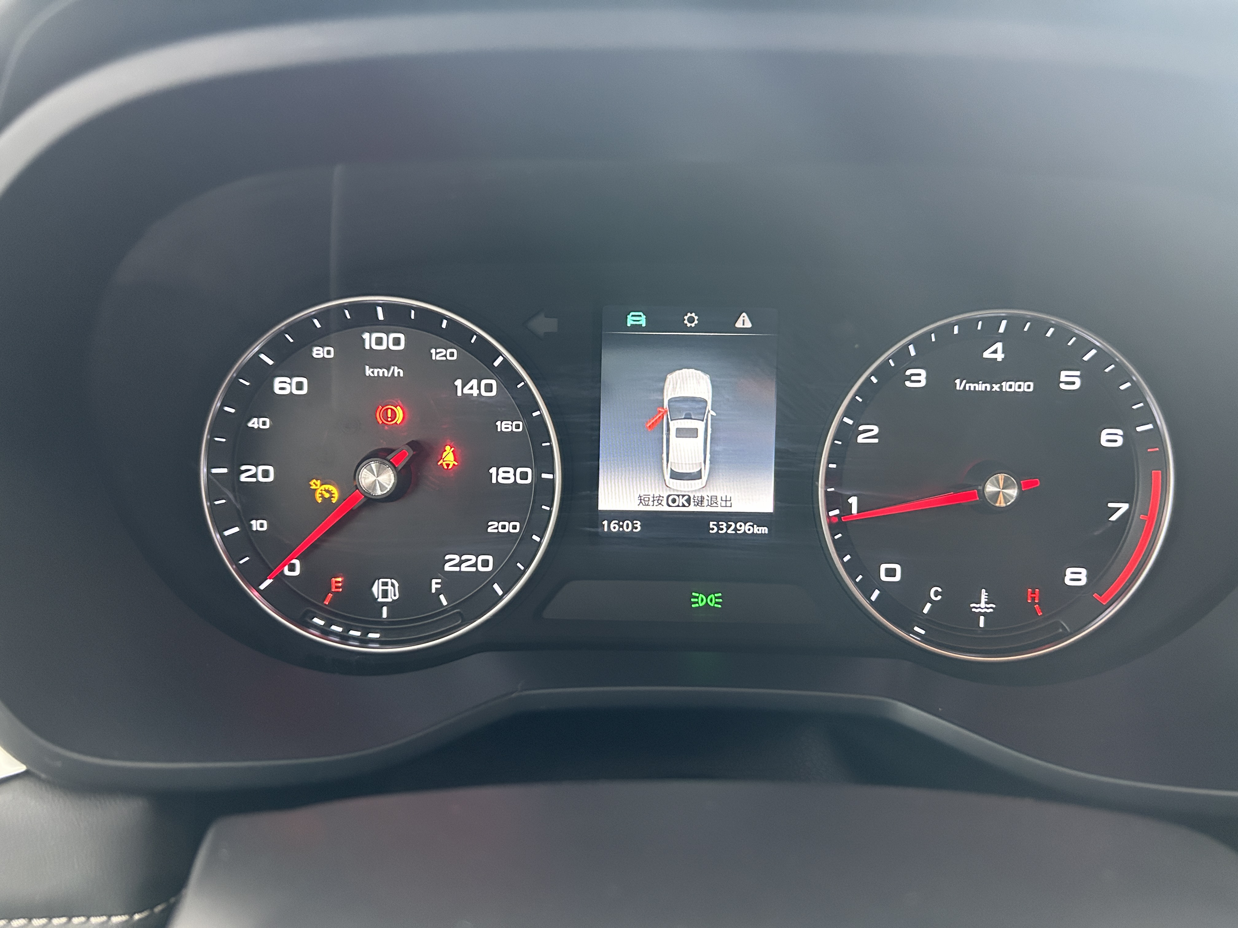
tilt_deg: -25.2
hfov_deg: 67.3
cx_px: 619
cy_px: 464
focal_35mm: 26
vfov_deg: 53.1
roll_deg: -2.2
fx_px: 930
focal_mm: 5.7
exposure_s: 1/50
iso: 500
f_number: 1.5
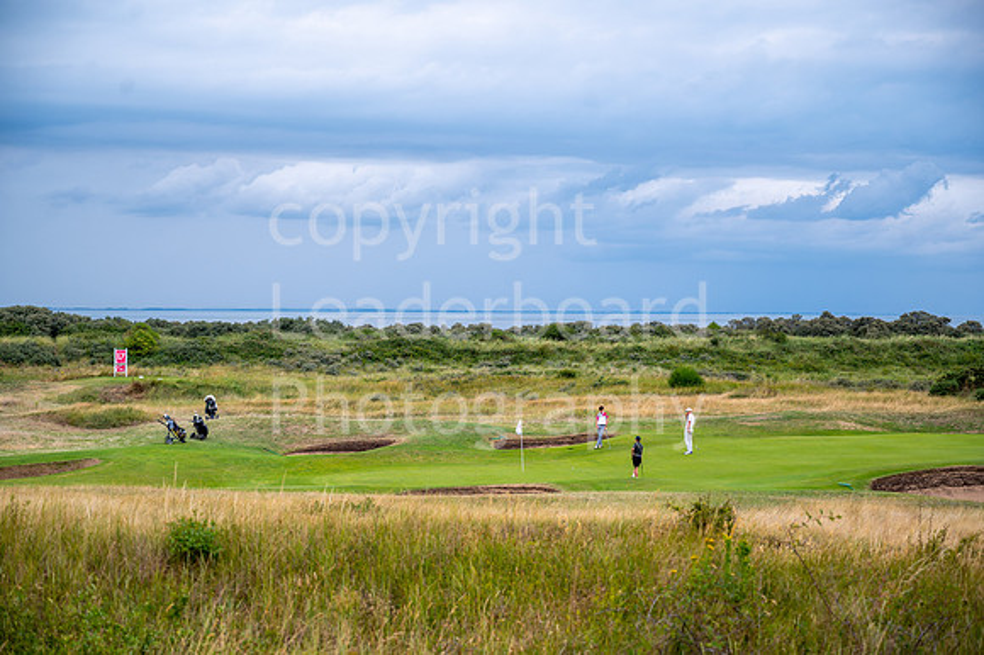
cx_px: 492
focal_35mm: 70
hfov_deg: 28.9
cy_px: 328
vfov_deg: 19.4
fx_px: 1912
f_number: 4.5
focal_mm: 70
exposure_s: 1/250
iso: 100
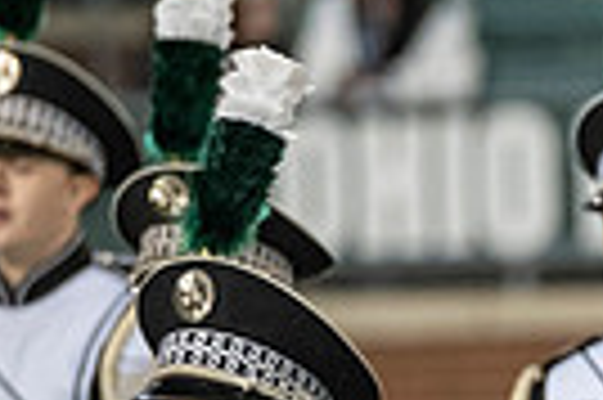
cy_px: 656
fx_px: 21782
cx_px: 1080
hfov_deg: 1.6
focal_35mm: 1302
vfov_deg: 1.1
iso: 1000
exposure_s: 1/500
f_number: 2.8
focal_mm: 200
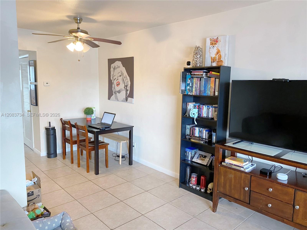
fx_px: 231
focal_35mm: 26
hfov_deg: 67.3
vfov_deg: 53.1
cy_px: 115
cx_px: 154
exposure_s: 1/60
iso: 250
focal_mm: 4.25
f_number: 1.8
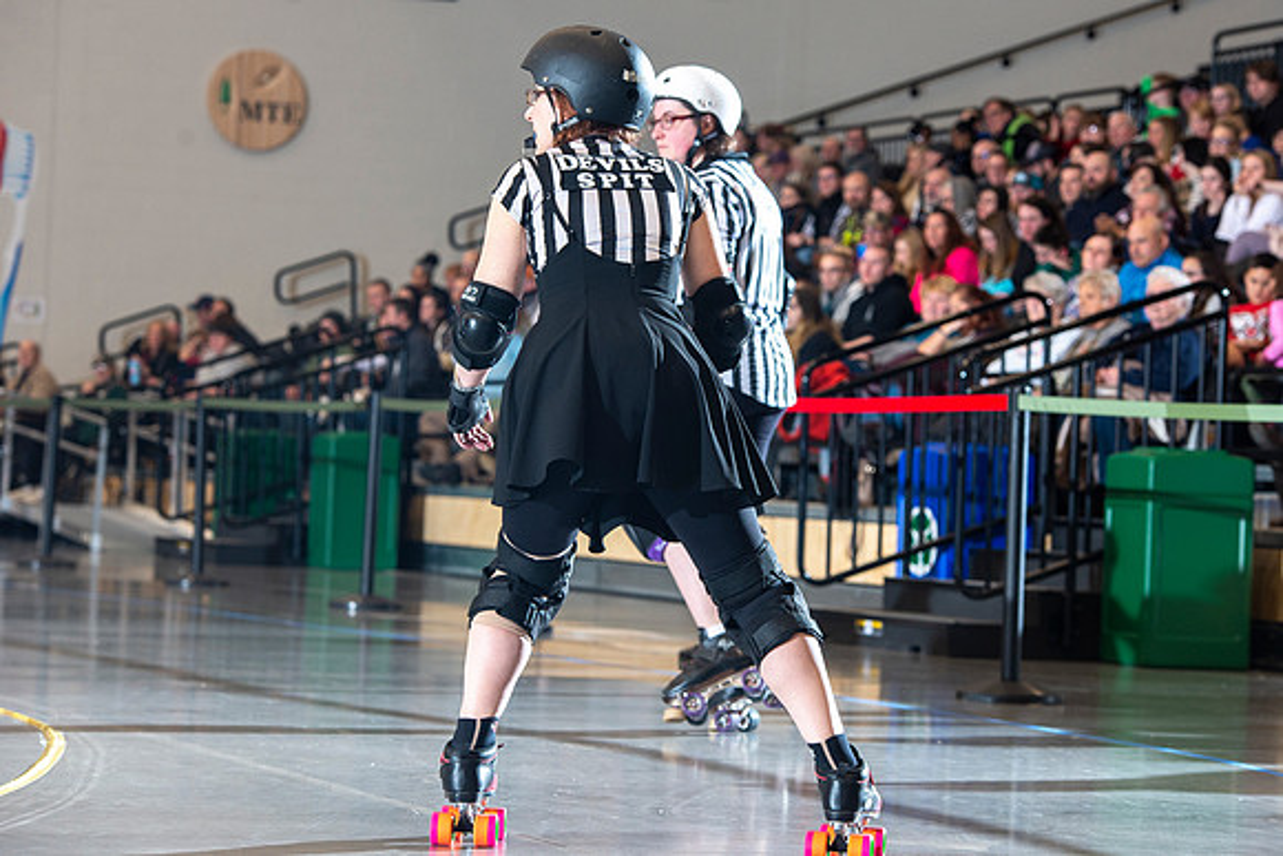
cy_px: 394
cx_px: 692
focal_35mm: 121
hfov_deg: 16.9
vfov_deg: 11.3
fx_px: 4308
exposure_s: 1/160
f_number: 5.6
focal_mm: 112
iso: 500
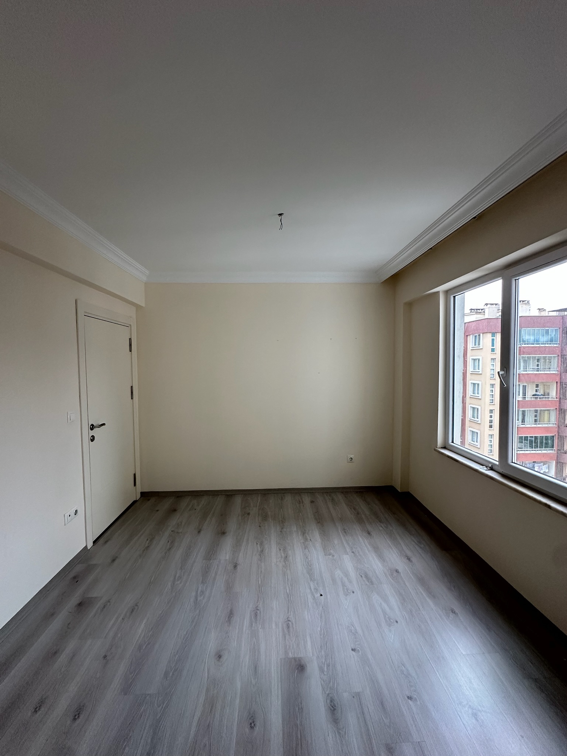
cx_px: 284
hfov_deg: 85.7
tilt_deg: -1.8
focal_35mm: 14
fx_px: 306
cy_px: 378
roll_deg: -0.9
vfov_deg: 102.1
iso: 160
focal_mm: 2.22
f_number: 2.2
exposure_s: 1/99
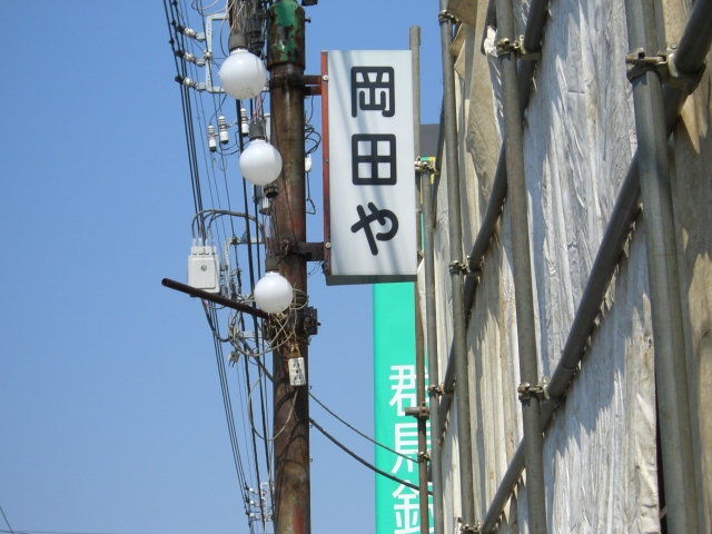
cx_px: 356
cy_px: 267
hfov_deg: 17.3
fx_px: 2345
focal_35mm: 114
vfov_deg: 13.0
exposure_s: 1/250
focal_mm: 18.6
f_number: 8.3
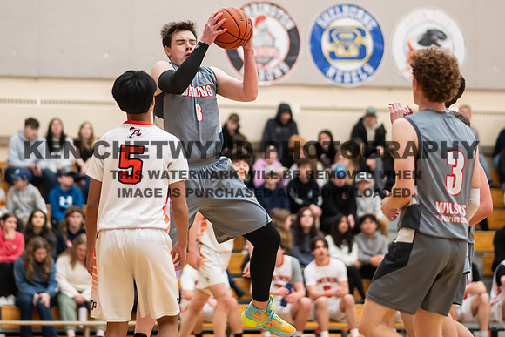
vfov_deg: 9.8
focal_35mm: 140
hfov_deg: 14.6
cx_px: 212
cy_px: 72
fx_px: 1968
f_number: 1.8
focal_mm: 85
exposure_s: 1/1000
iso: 2500
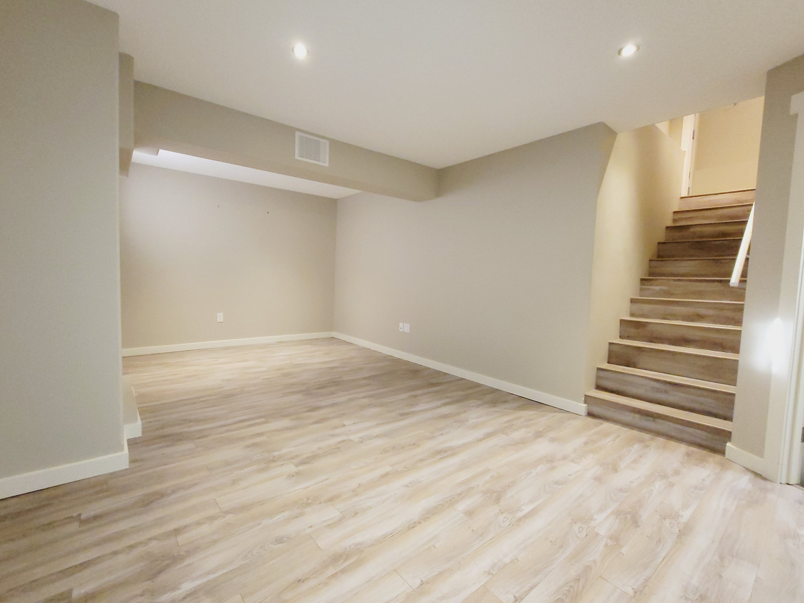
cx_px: 374
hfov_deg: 101.9
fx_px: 325
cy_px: 296
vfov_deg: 85.7
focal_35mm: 14
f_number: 2.2
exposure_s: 1/60
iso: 400
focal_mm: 2.2
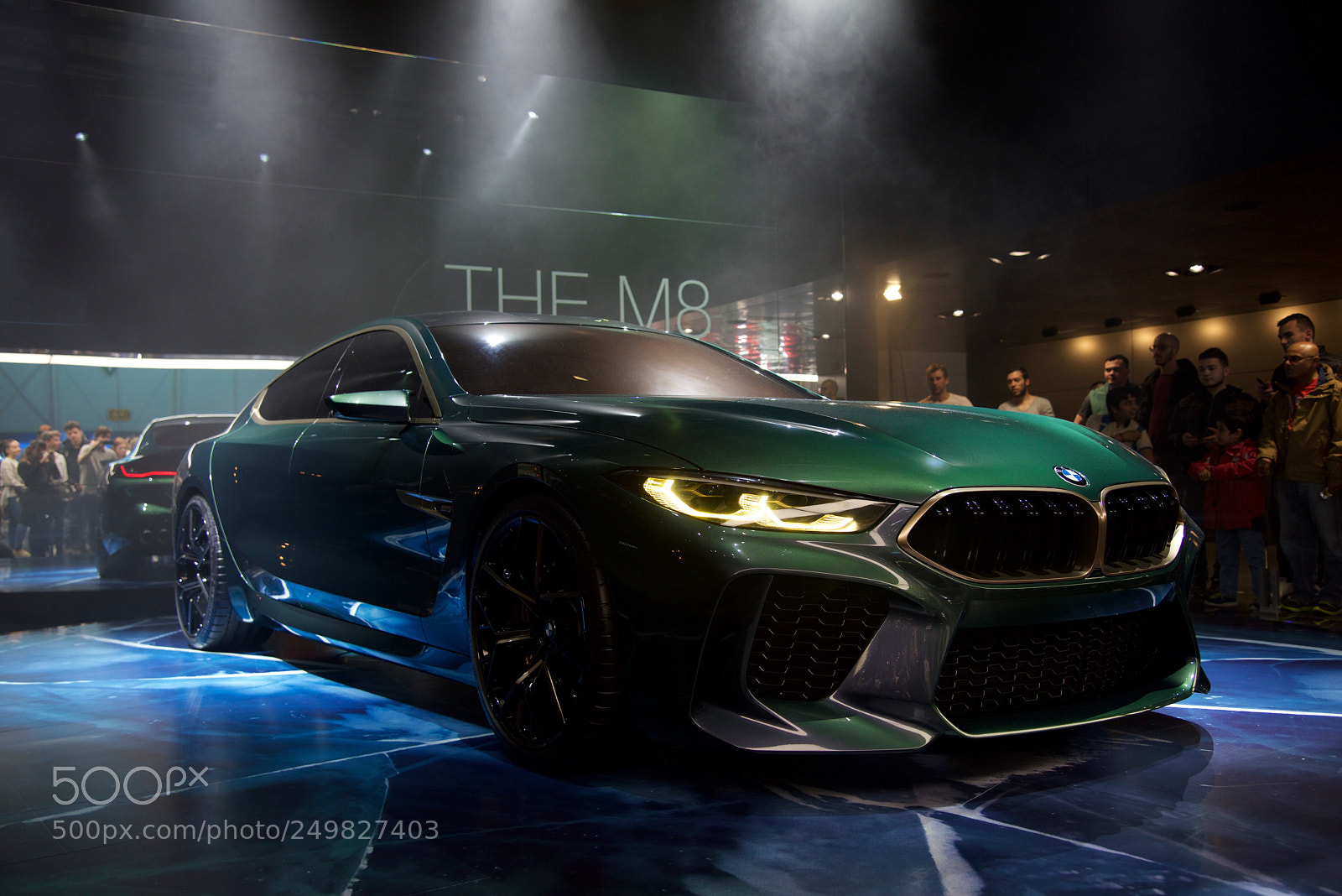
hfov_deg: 55.8
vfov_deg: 38.9
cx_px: 671
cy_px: 448
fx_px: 1268
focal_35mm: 34
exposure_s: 1/160
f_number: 4
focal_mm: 34
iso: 500
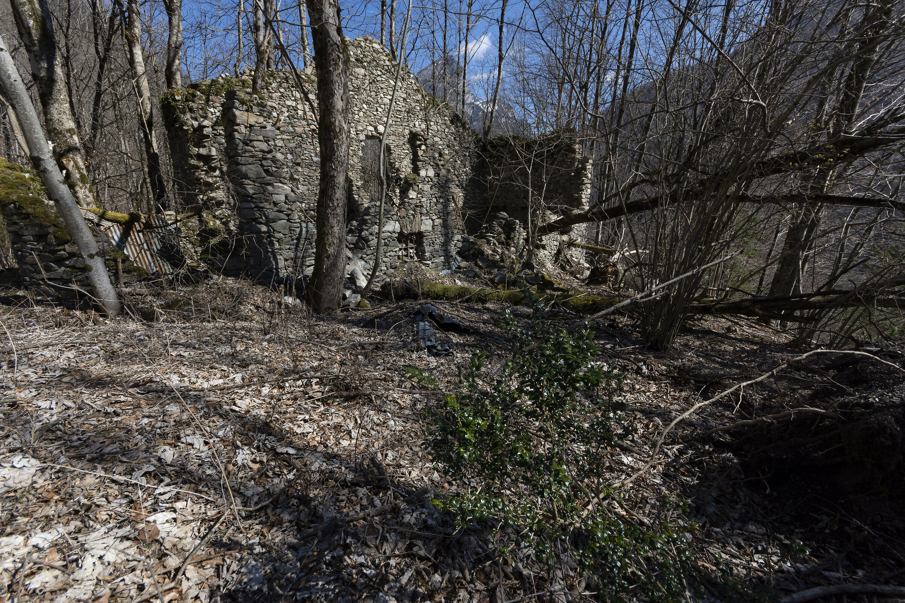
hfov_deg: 100.4
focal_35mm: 15
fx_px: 377
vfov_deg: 77.3
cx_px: 452
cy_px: 302
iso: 100
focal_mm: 10
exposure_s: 1/320
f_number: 8
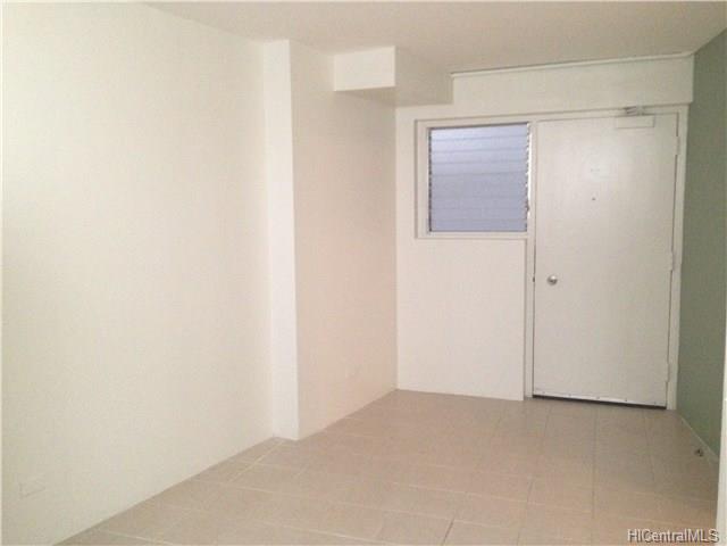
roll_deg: +1.9
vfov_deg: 42.9
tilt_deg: -6.2
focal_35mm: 33
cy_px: 273
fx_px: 693
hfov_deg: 55.4
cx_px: 364
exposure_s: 1/15
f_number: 2.4
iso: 400
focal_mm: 4.12
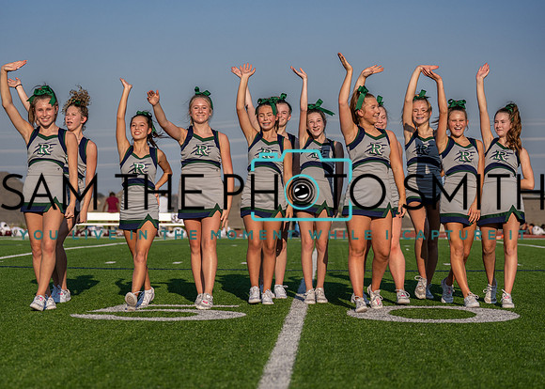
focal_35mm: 104
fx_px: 1613
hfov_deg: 19.2
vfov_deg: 13.8
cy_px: 180
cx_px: 281
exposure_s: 1/5000
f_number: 2.8
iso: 100
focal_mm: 70
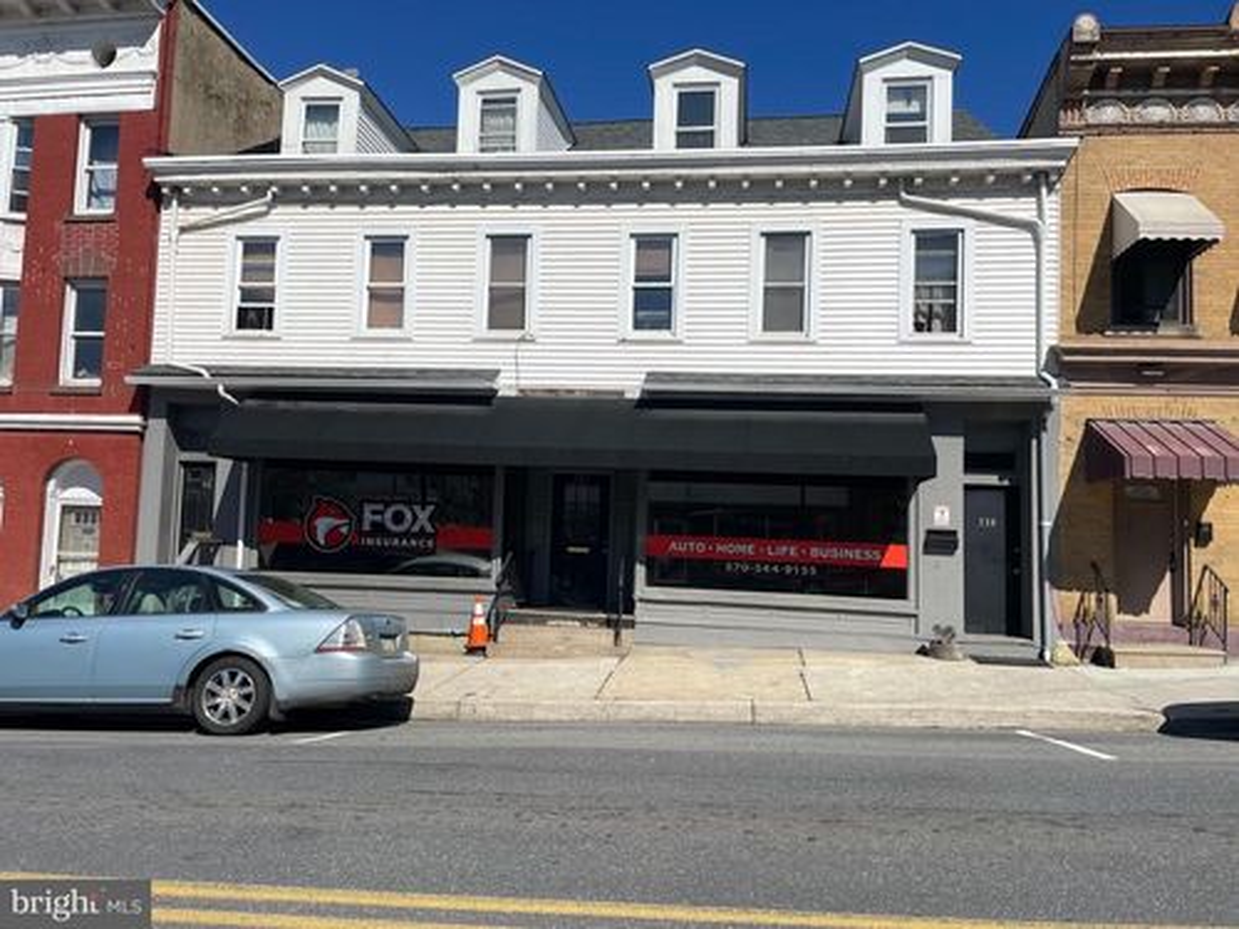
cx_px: 620
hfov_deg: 67.3
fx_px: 931
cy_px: 464
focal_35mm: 26
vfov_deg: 53.1
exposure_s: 1/6897
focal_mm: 4.2
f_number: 1.6
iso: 32
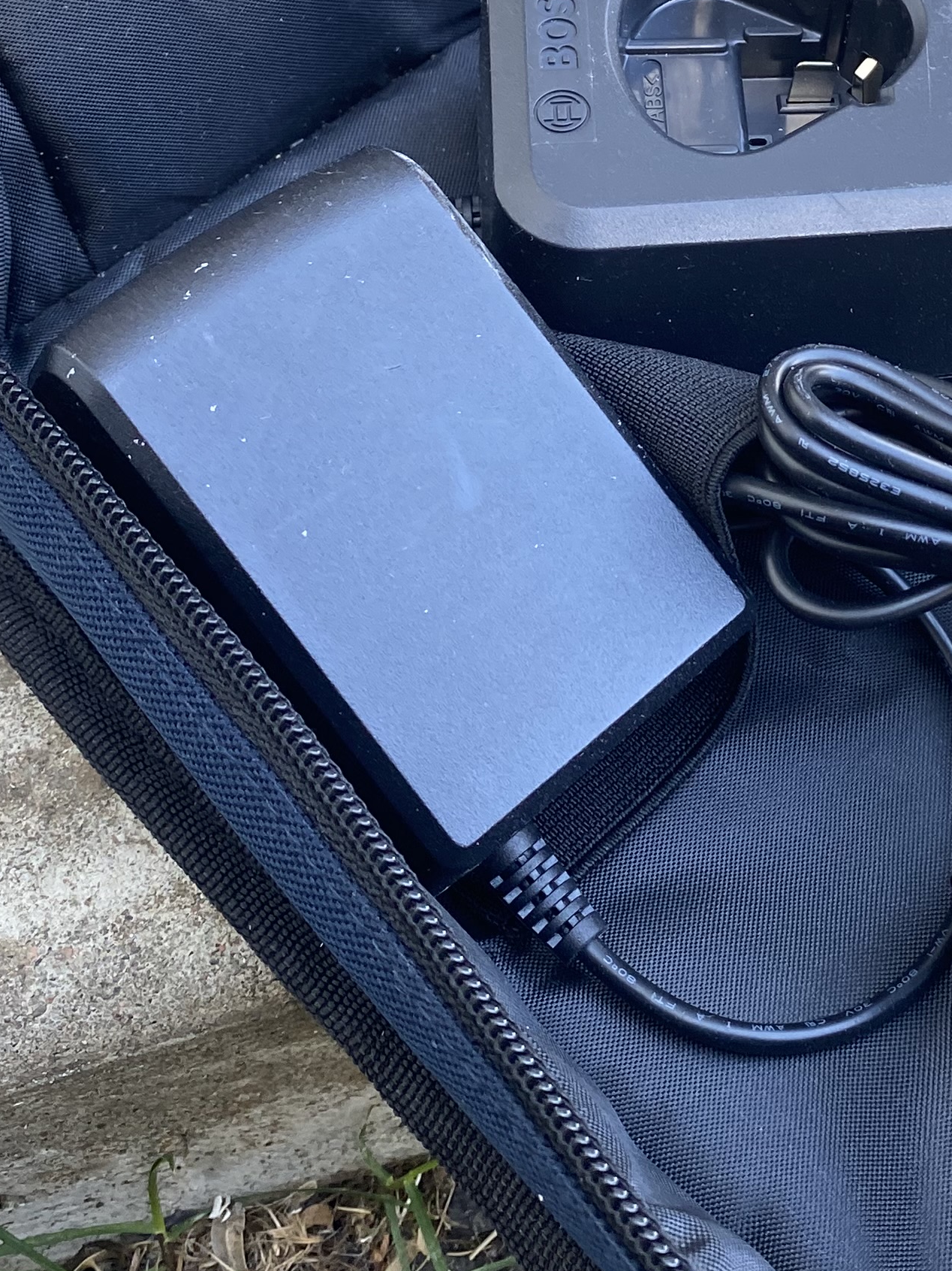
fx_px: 2274
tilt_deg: -58.3
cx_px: 941
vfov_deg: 30.1
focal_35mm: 62
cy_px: 168
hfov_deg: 22.8
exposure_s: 1/121
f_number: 1.8
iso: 64
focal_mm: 4.25
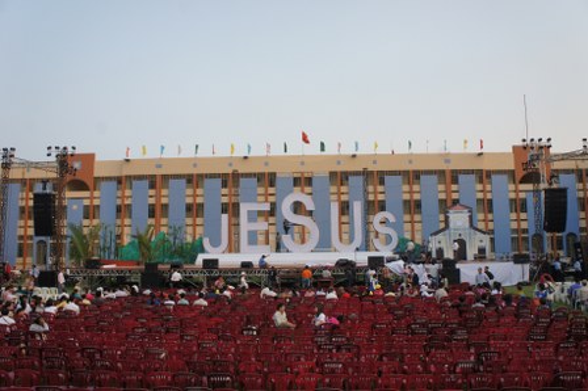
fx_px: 465
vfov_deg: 45.6
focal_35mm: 28
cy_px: 196
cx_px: 294
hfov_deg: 64.6
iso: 200
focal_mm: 19
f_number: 7.1
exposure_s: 1/125
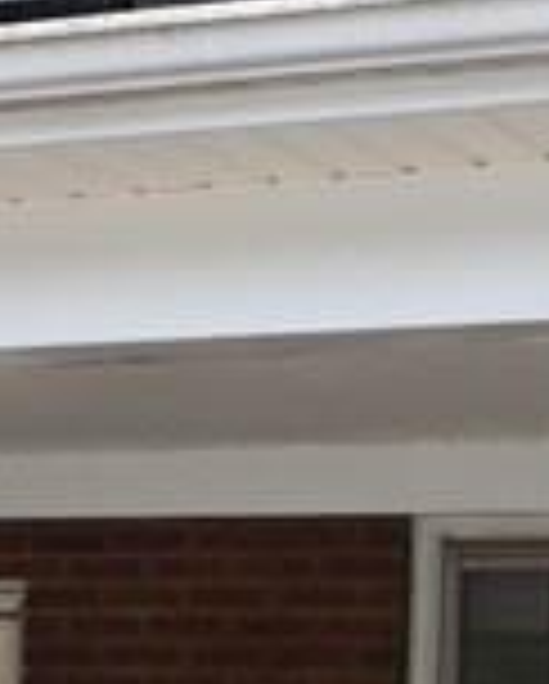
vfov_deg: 12.8
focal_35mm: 148
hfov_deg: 10.2
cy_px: 774
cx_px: -158
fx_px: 2999
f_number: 6.3
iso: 100
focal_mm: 25
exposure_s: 1/200
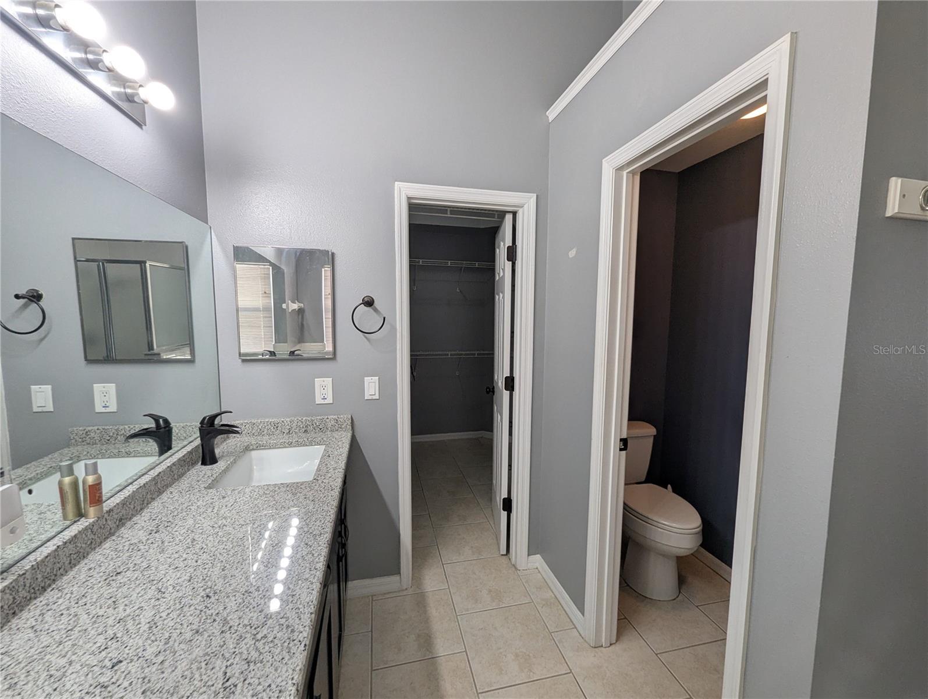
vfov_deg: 90.1
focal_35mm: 13
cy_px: 350
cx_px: 464
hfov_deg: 106.1
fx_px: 349
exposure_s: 1/40
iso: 58
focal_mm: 1.95
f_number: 2.2
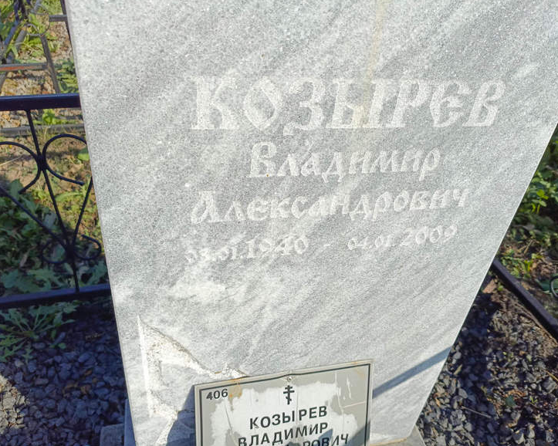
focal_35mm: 27
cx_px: 296
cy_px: 229
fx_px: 446
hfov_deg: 64.0
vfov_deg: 53.2
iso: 116
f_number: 1.69
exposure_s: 1/1323
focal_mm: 4.76
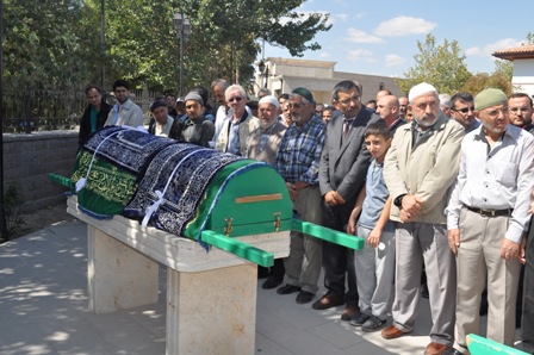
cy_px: 178
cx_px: 267
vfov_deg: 36.8
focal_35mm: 36
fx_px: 534
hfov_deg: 53.2
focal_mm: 24
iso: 200
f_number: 10
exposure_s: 1/200
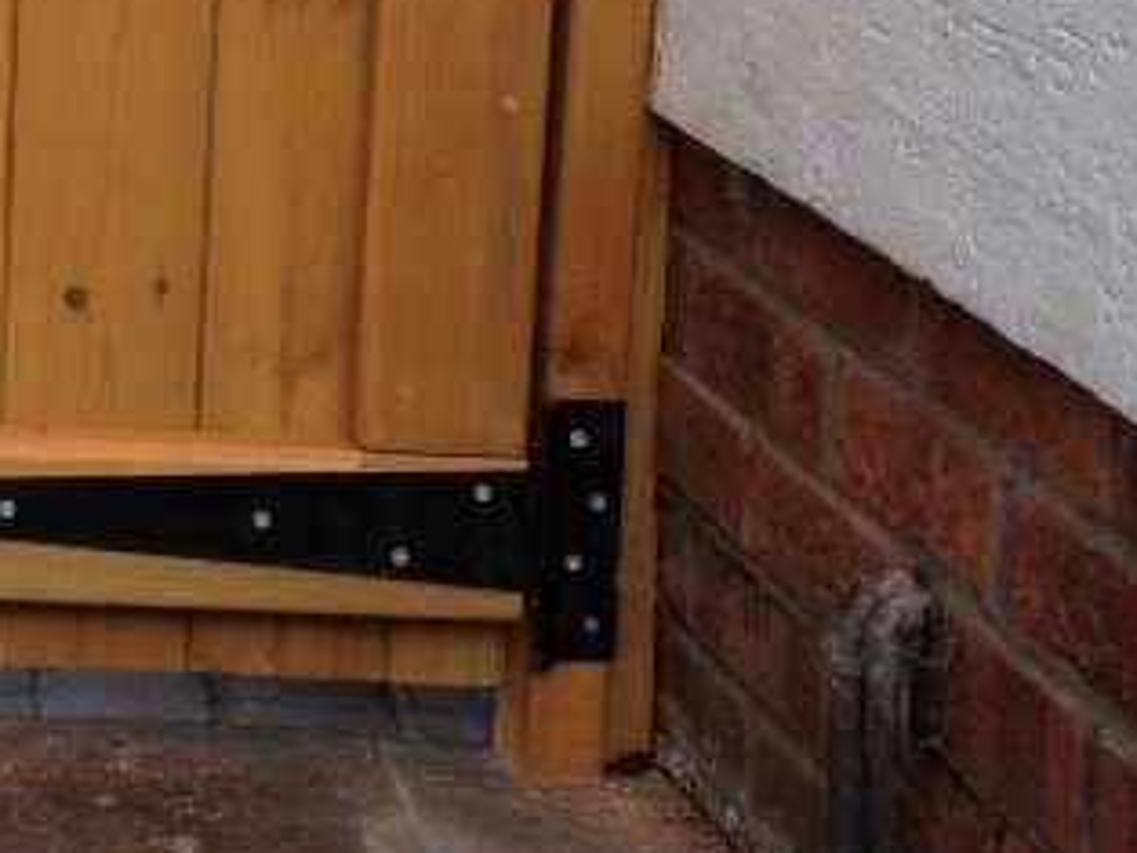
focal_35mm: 134
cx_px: -389
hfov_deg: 14.1
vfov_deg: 11.0
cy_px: -18
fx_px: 4403
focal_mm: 4.28
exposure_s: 1/208
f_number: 2.4
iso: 50
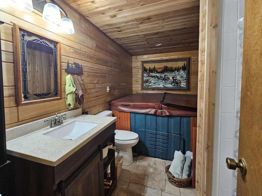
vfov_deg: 81.6
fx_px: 114
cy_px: 90
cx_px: 120
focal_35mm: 15
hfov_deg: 98.0
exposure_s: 1/40
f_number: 2.2
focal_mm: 2.2
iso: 320
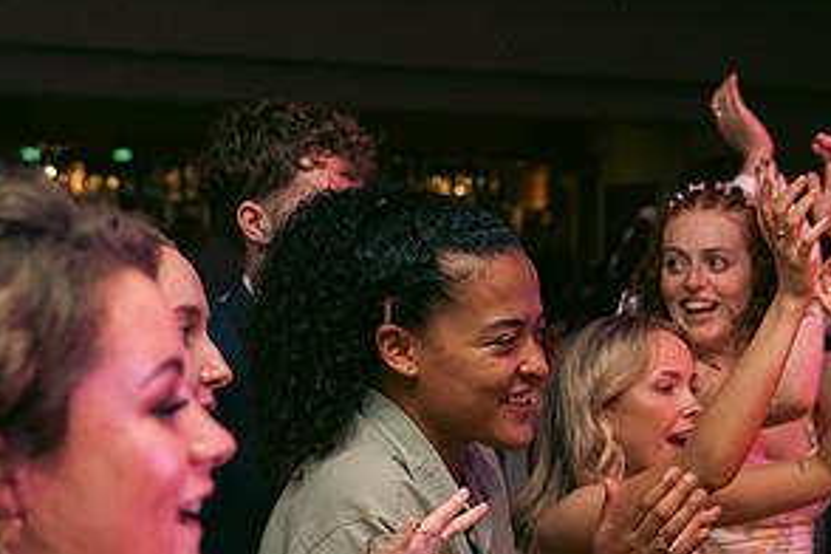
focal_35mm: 77
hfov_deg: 26.3
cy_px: 423
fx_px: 1777
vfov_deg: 17.6
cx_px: 500
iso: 2500
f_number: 3.5
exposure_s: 1/160
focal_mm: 39
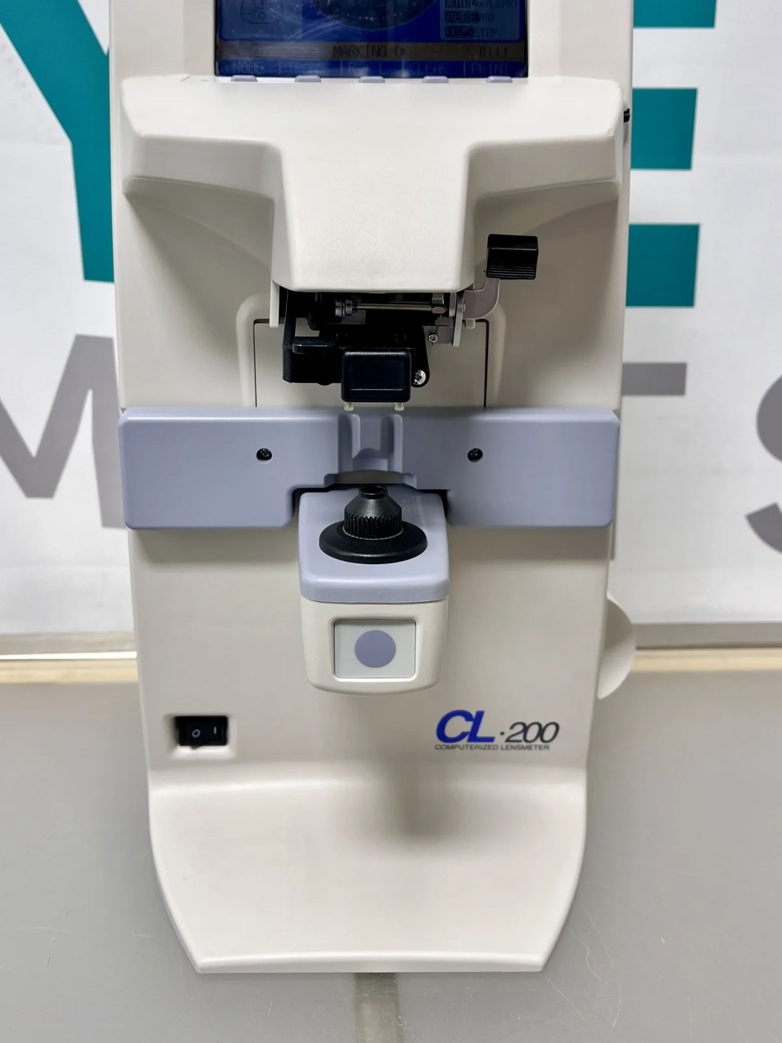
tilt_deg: -14.7
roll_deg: +0.7
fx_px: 964
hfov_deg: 44.2
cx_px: 376
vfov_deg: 56.6
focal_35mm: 32
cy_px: 444
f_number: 1.6
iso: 40
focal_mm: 5.1
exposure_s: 1/176
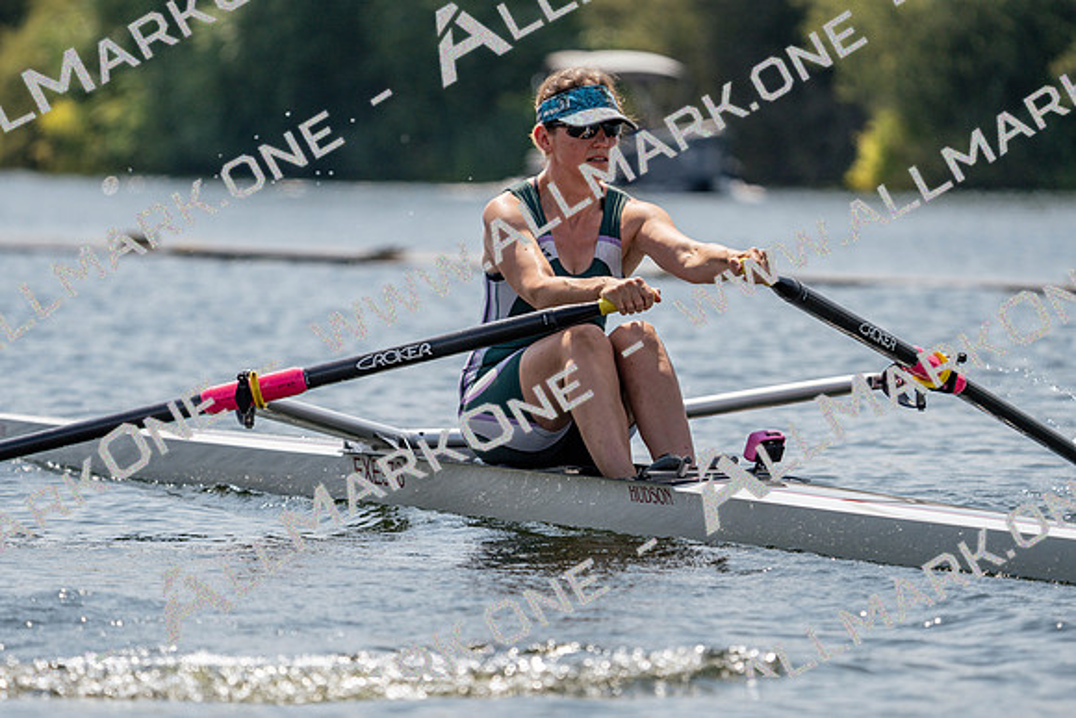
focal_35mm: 309
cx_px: 538
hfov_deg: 6.7
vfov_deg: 4.5
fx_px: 9237
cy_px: 359
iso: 160
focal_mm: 309
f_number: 6.3
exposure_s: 1/1600
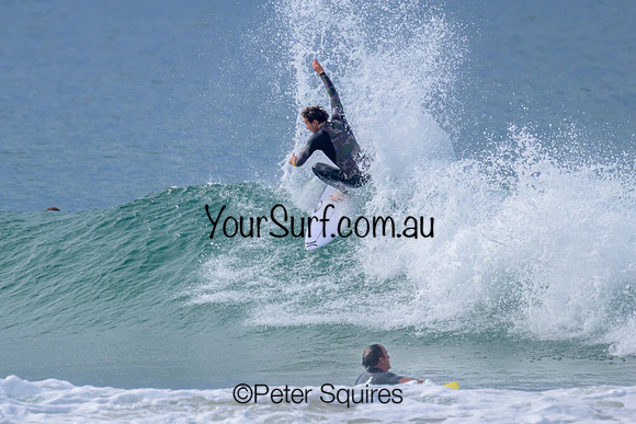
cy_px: 187
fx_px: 19397
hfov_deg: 1.9
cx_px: 256
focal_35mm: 1098
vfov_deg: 1.3
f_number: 11
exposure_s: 1/2000
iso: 800
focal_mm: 800
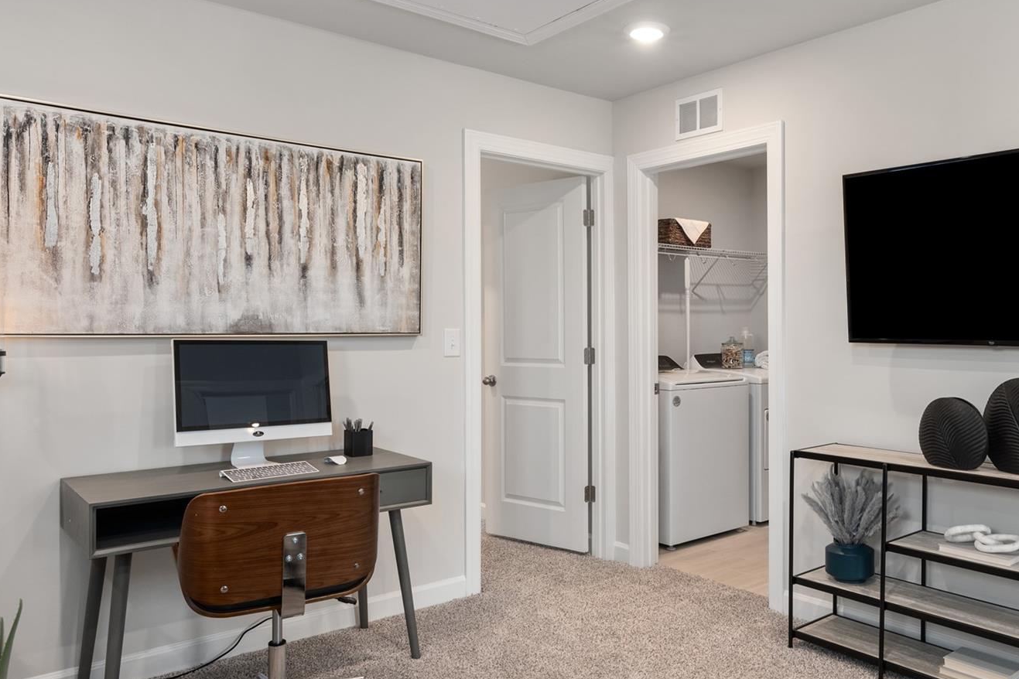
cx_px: 640
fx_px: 792
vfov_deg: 46.4
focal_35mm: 28
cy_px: 333
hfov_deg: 64.5
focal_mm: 18
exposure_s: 1/10
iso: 400
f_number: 9
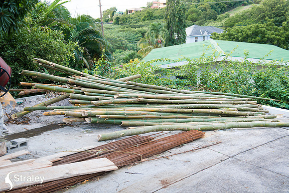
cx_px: 144
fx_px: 289
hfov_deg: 53.1
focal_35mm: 36
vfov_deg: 36.9
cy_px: 96
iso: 1000
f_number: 6.3
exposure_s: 1/125
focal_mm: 36
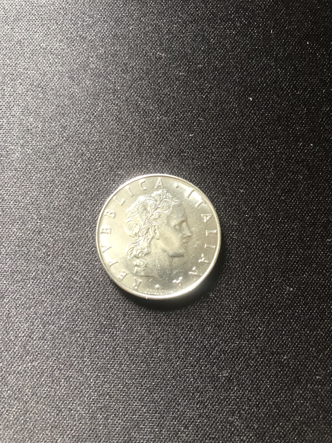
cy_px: 222
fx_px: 358
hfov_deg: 49.7
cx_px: 166
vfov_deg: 63.4
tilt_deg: -80.9
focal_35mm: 28
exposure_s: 1/9
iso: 100
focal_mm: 4
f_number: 1.8
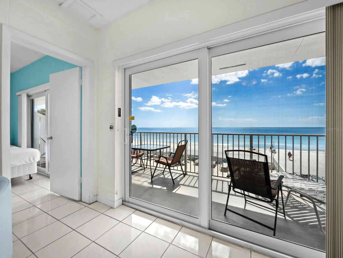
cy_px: 129
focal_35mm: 14
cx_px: 172
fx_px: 139
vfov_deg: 85.7
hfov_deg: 102.0
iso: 400
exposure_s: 1/30
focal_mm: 7
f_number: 11
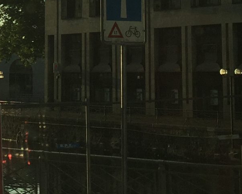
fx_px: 866
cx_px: -34
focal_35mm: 121
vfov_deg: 12.5
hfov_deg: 15.4
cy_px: -18
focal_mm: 4.15
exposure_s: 1/1522
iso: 32
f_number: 2.2
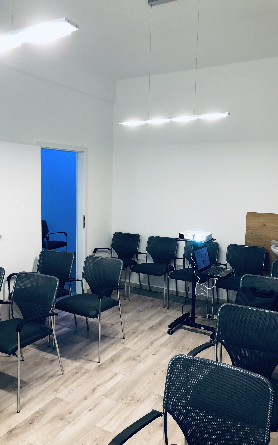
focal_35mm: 30
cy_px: 221
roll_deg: -0.6
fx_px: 364
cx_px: 116
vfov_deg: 62.9
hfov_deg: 41.7
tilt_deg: -8.0
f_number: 1.8
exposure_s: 1/17
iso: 40
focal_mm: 3.99
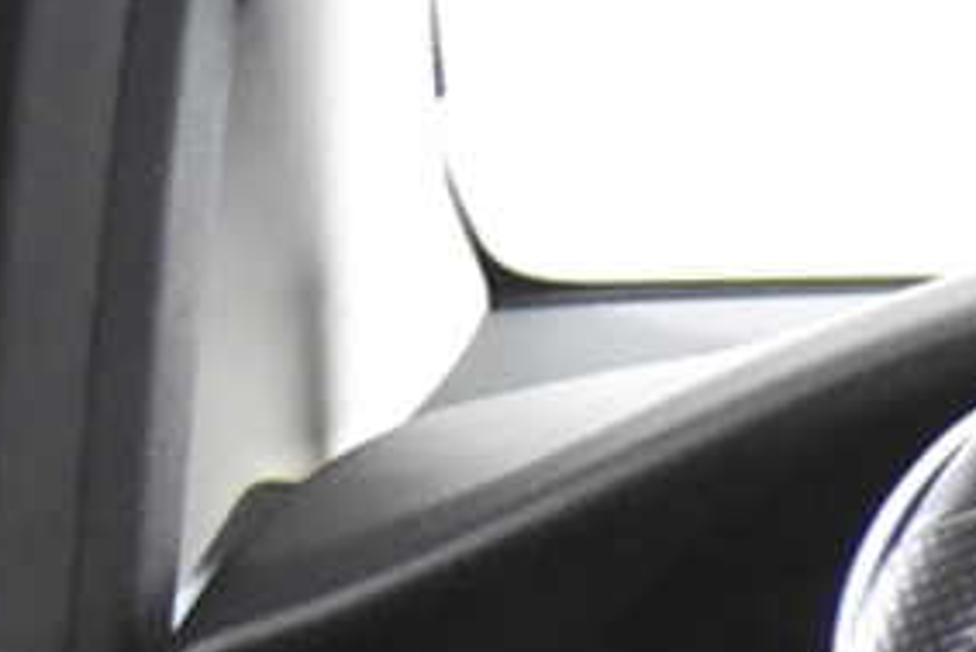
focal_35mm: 178
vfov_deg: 7.3
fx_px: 4828
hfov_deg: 11.0
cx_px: 1593
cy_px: 1430
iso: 7200
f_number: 3
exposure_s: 1/40
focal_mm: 24
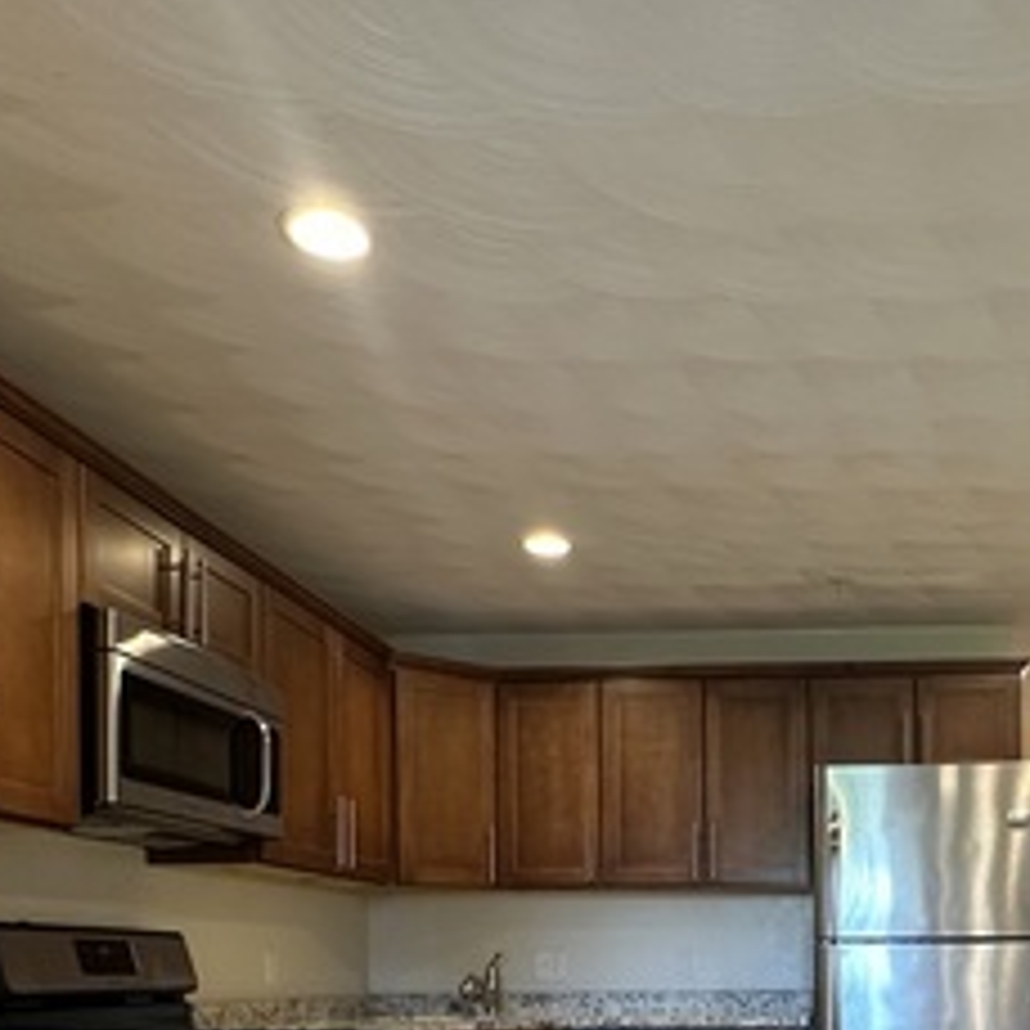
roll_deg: +0.8
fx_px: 1212
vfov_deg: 41.4
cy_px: 976
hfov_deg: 44.4
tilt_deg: -0.3
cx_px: 785
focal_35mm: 36
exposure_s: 1/60
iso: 320
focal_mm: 2.22
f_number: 2.2
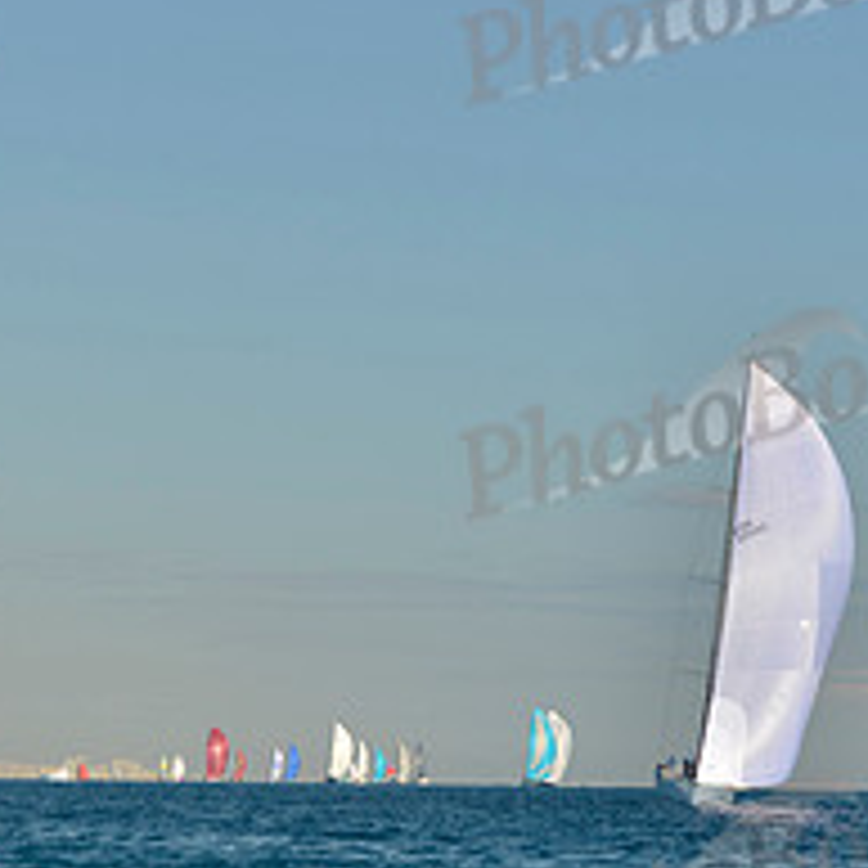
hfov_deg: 9.8
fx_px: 5078
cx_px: 229
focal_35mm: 179
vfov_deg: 9.7
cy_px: 699
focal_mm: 70
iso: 200
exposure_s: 1/800
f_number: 5.6
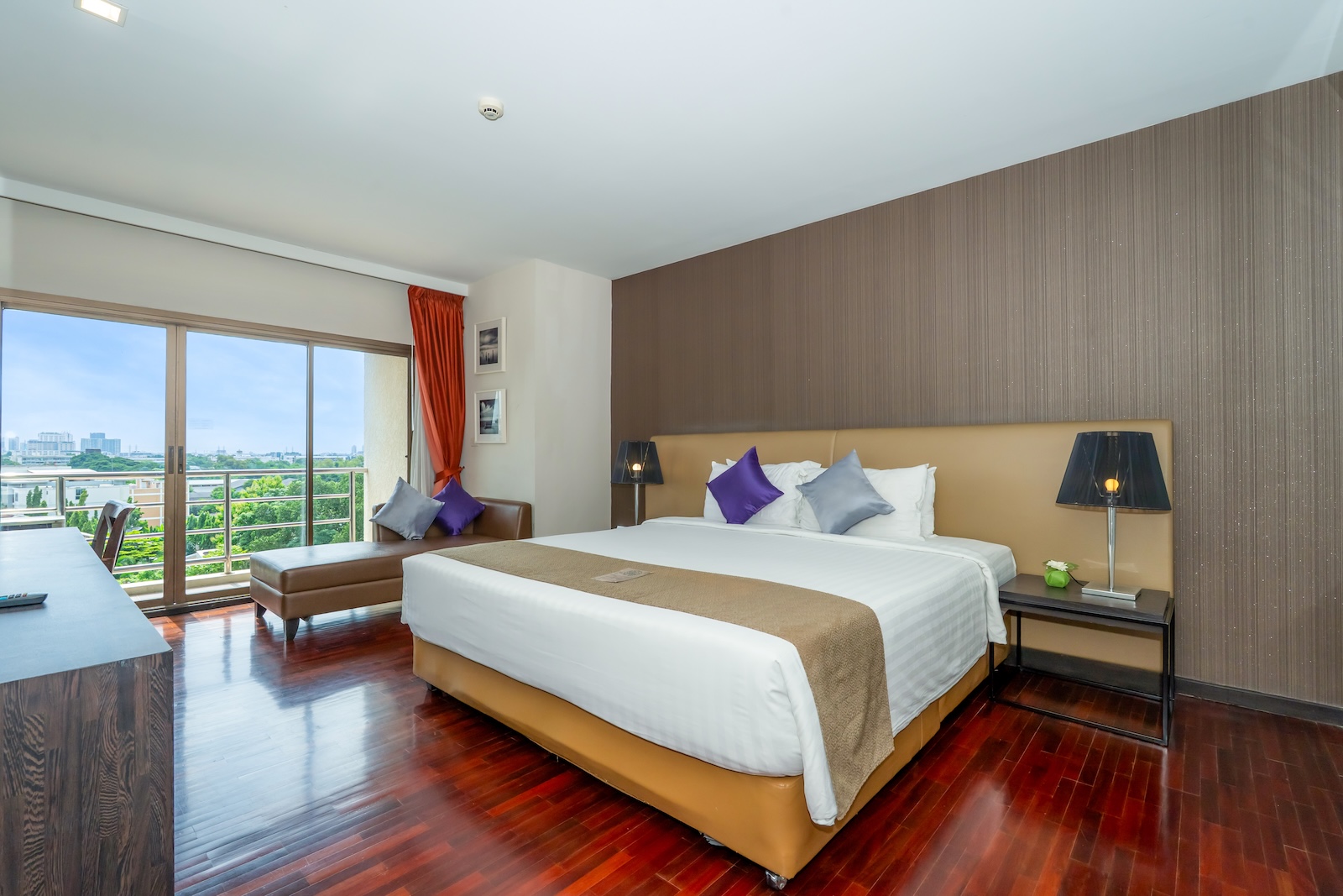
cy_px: 448
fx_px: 597
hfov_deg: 96.7
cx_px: 672
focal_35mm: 16
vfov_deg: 73.8
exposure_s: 1/160
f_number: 10
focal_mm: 16
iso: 400
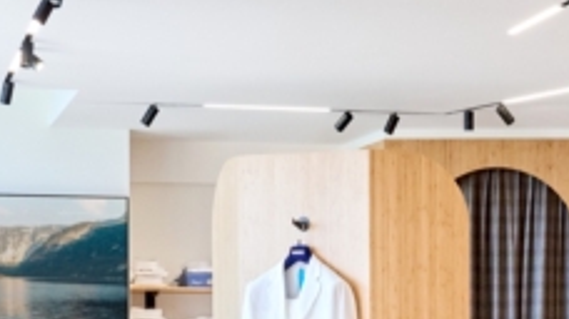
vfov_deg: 8.3
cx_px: 564
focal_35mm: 143
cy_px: 467
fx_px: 2162
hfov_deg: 14.8
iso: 1600
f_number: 9
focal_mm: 30.5
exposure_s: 1/80
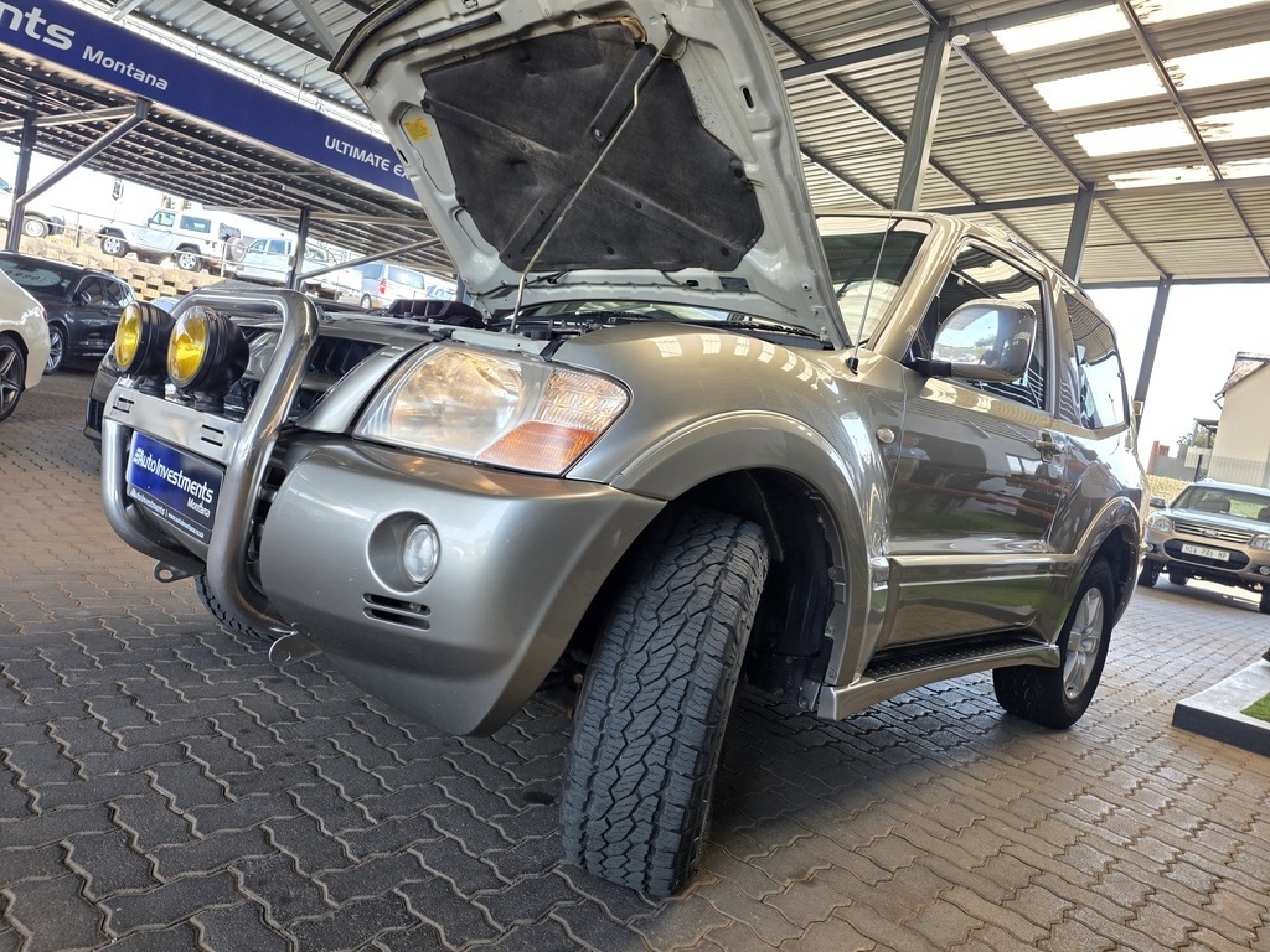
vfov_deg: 58.9
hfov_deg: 73.9
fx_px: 844
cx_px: 635
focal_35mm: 23
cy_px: 476
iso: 64
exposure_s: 1/180
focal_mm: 6.25
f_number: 1.7
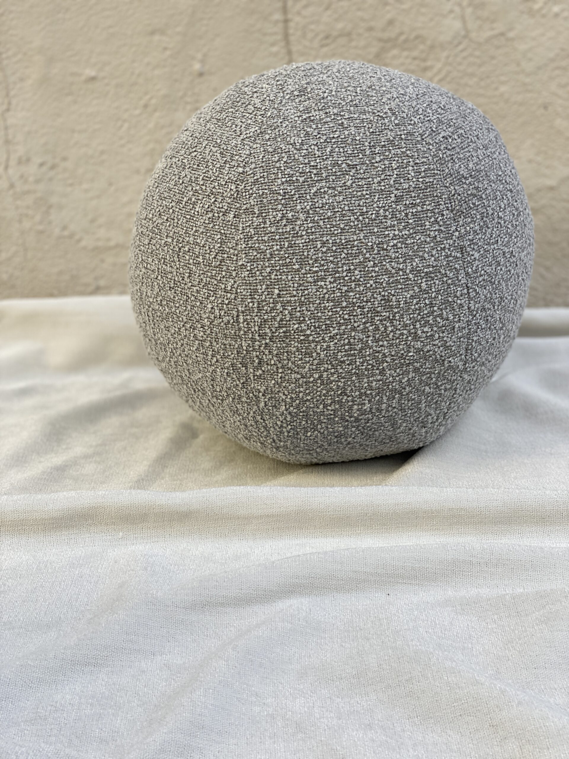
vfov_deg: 36.8
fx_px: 1140
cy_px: 380
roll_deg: +2.7
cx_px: 284
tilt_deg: -17.9
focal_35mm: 52
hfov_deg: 28.0
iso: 20
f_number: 2
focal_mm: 6
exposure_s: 1/173
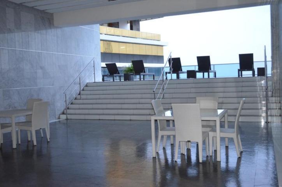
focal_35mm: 39
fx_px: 305
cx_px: 141
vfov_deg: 34.0
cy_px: 94
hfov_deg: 49.7
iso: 3200
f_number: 4.2
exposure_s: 1/60
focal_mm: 26
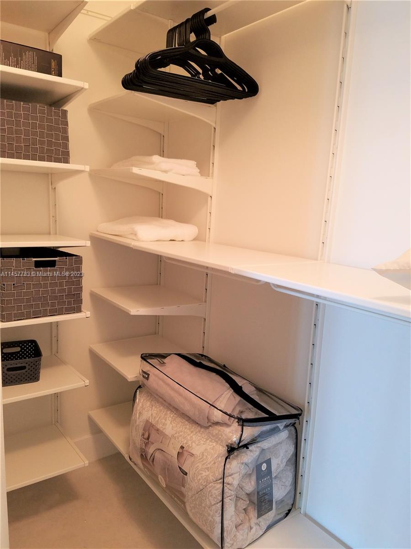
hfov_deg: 53.1
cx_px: 206
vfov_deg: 67.3
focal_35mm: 26
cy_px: 274
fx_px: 412
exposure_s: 1/40
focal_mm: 4.2
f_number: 1.7
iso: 160
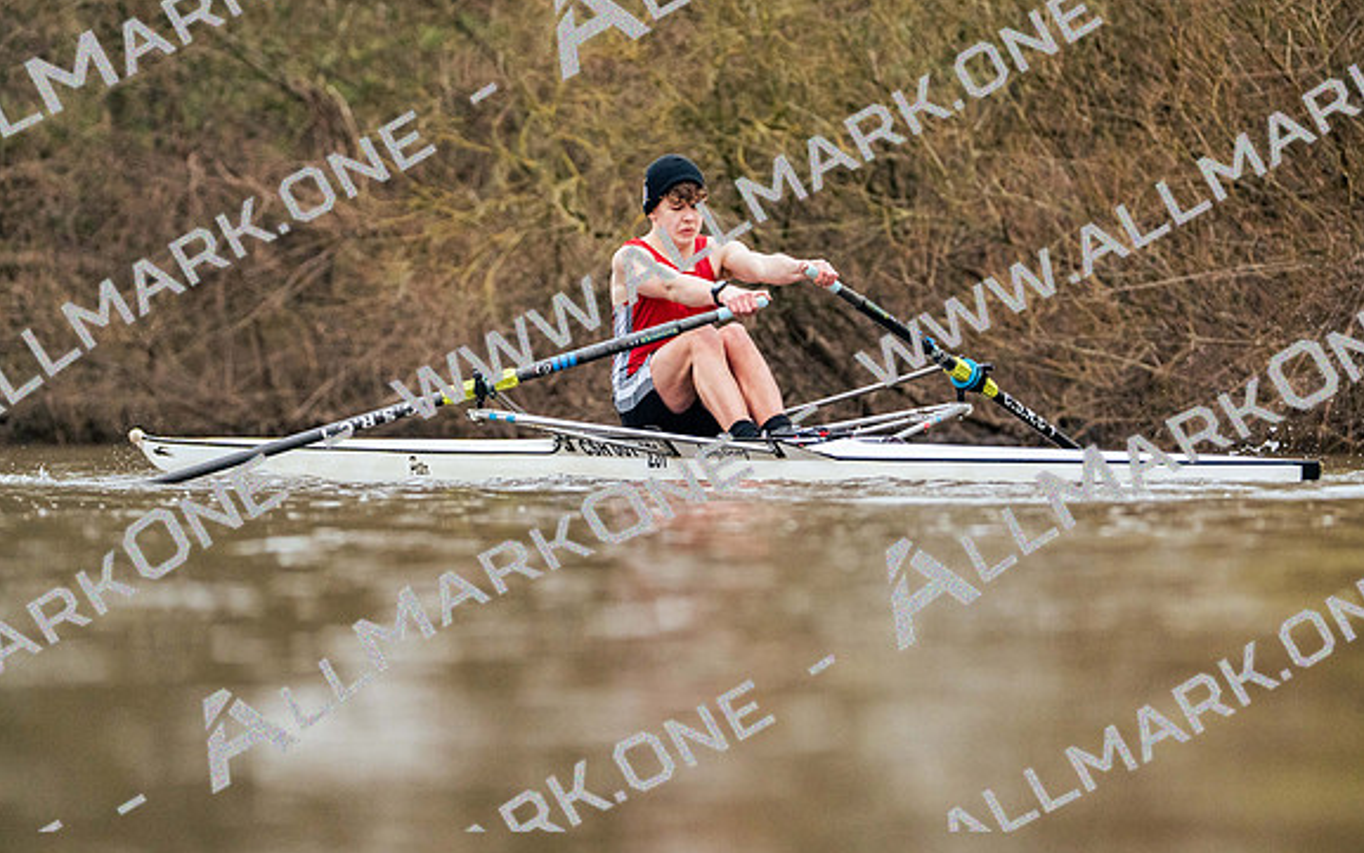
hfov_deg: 5.0
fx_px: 15506
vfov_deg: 3.2
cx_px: 683
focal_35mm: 417
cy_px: 426
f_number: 6.3
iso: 6400
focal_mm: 407
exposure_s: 1/1600
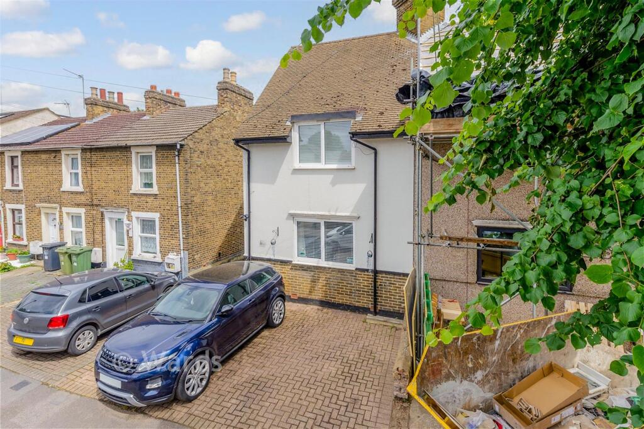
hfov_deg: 104.2
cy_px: 214
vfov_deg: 81.2
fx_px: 250
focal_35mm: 14
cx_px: 322
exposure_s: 1/160
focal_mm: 14
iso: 100
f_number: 8
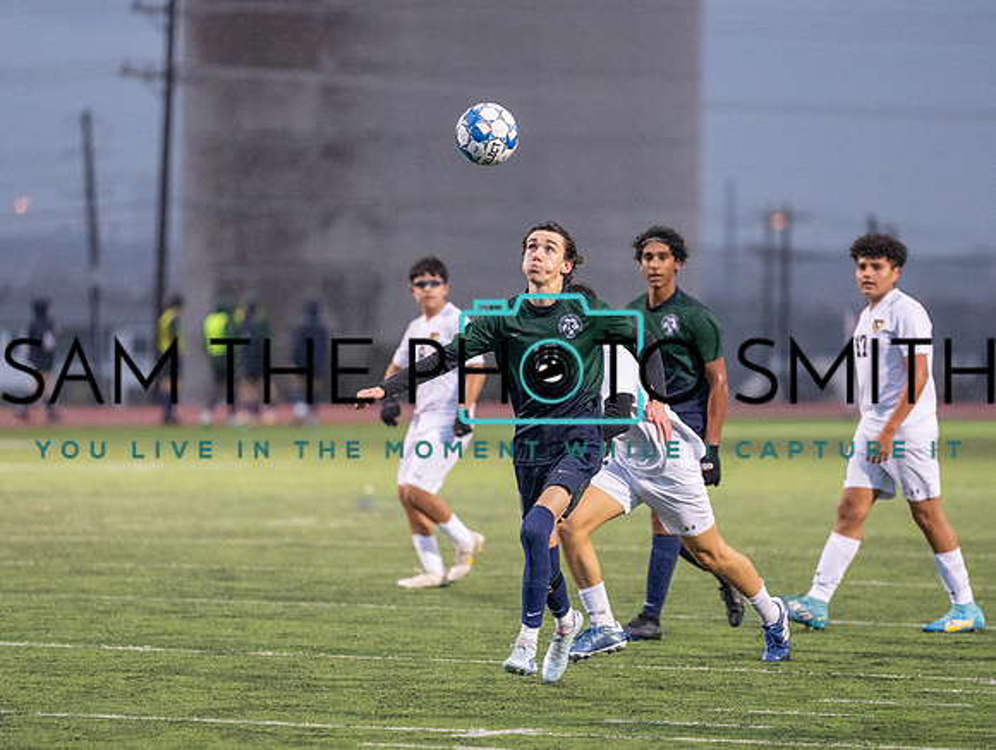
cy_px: 387
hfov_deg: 7.2
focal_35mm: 275
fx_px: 7914
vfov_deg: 5.4
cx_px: 527
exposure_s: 1/1250
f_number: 2.8
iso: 5000
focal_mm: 200
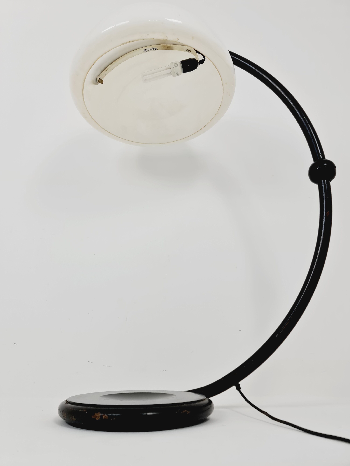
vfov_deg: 69.4
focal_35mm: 25
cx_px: 175
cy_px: 233
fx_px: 337
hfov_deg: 54.9
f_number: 1.8
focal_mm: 7
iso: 50
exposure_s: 1/100
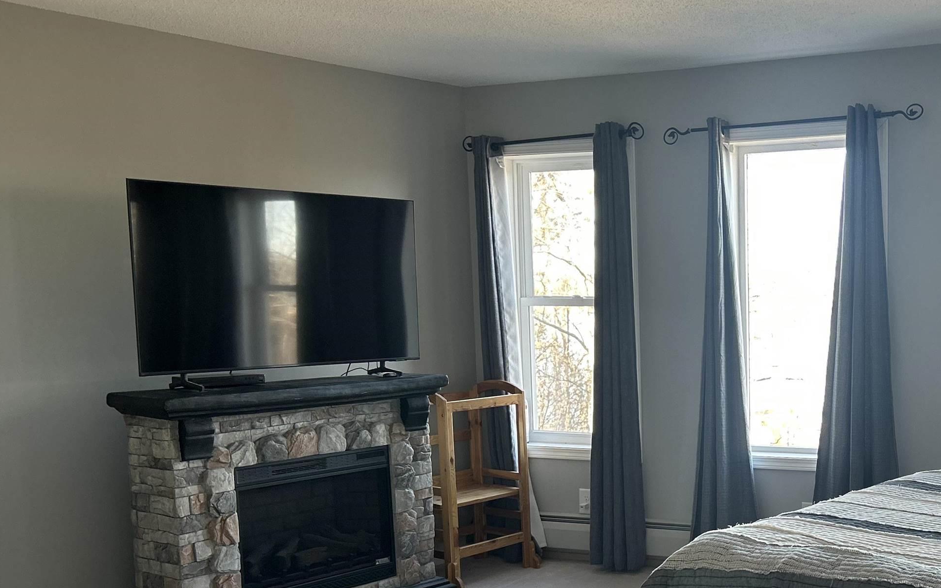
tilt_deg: -5.2
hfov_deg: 43.2
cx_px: 749
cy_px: 412
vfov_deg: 28.9
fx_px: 1129
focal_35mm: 44
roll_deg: +0.2
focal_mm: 5.7
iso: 125
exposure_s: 1/121
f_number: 1.5
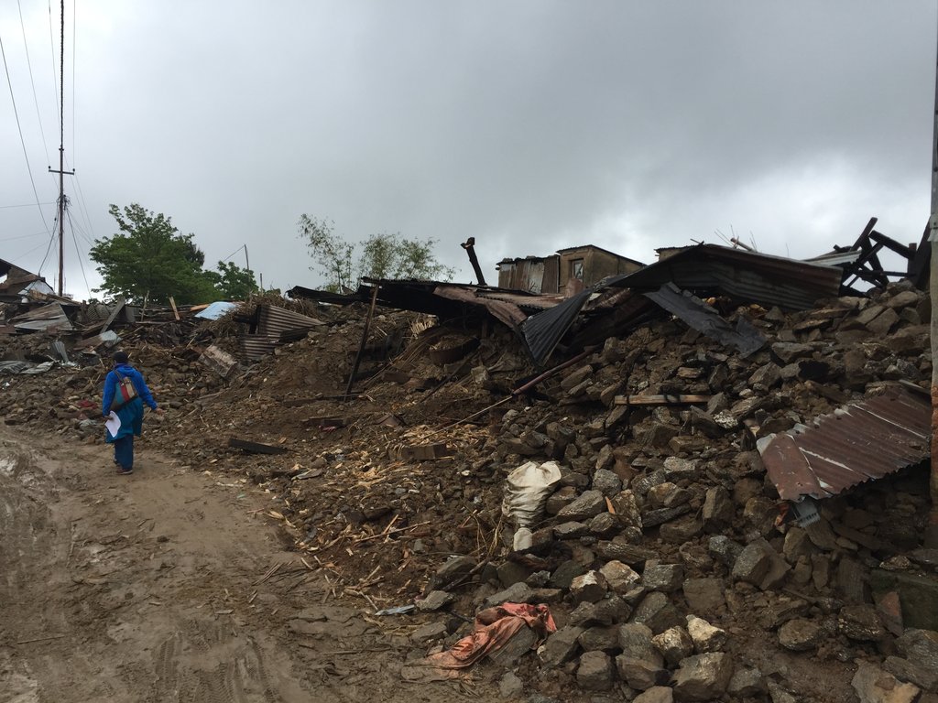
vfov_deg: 48.2
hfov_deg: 61.7
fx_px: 786
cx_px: 469
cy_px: 352
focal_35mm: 29
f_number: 2.2
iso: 32
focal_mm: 4.15
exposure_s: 1/1199
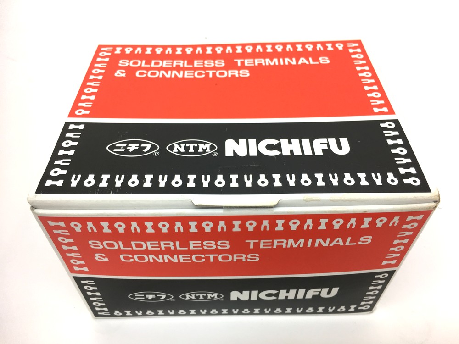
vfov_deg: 48.2
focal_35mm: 29
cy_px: 172
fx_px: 385
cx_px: 230
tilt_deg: -47.5
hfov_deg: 61.7
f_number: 2.2
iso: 32
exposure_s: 1/60
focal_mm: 4.15
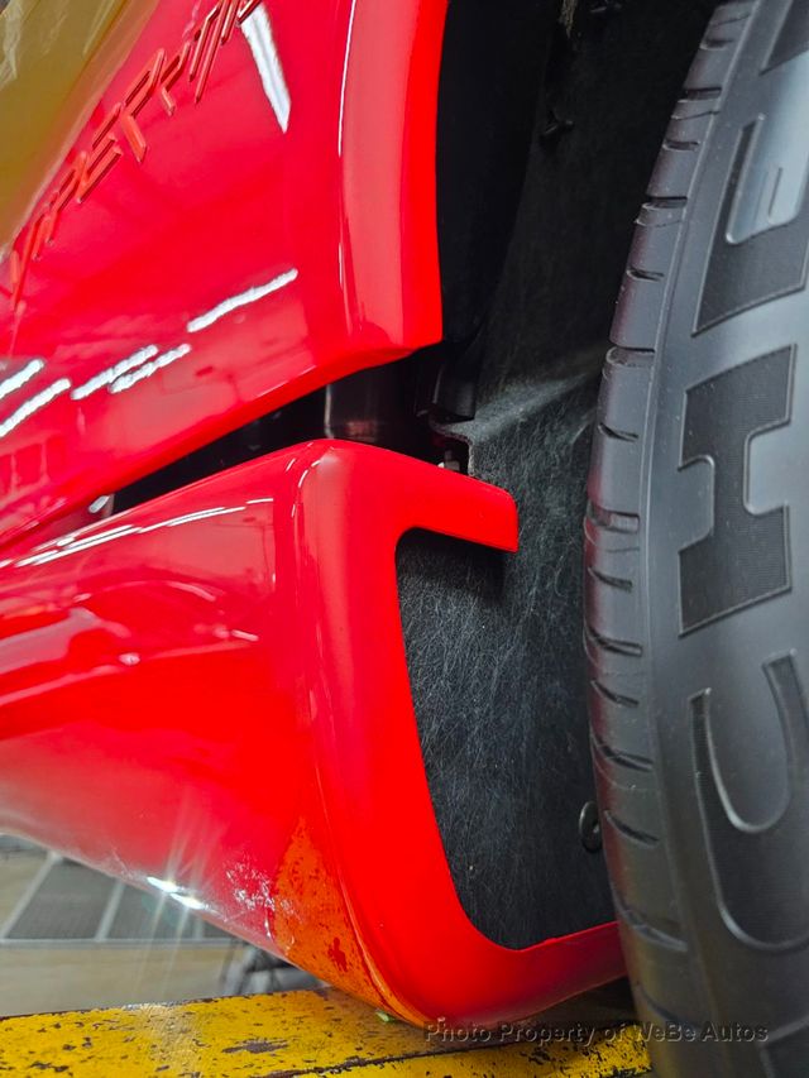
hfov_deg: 58.9
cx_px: 404
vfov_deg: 73.9
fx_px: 717
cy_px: 539
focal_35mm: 23
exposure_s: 1/40
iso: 640
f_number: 1.7
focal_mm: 6.3
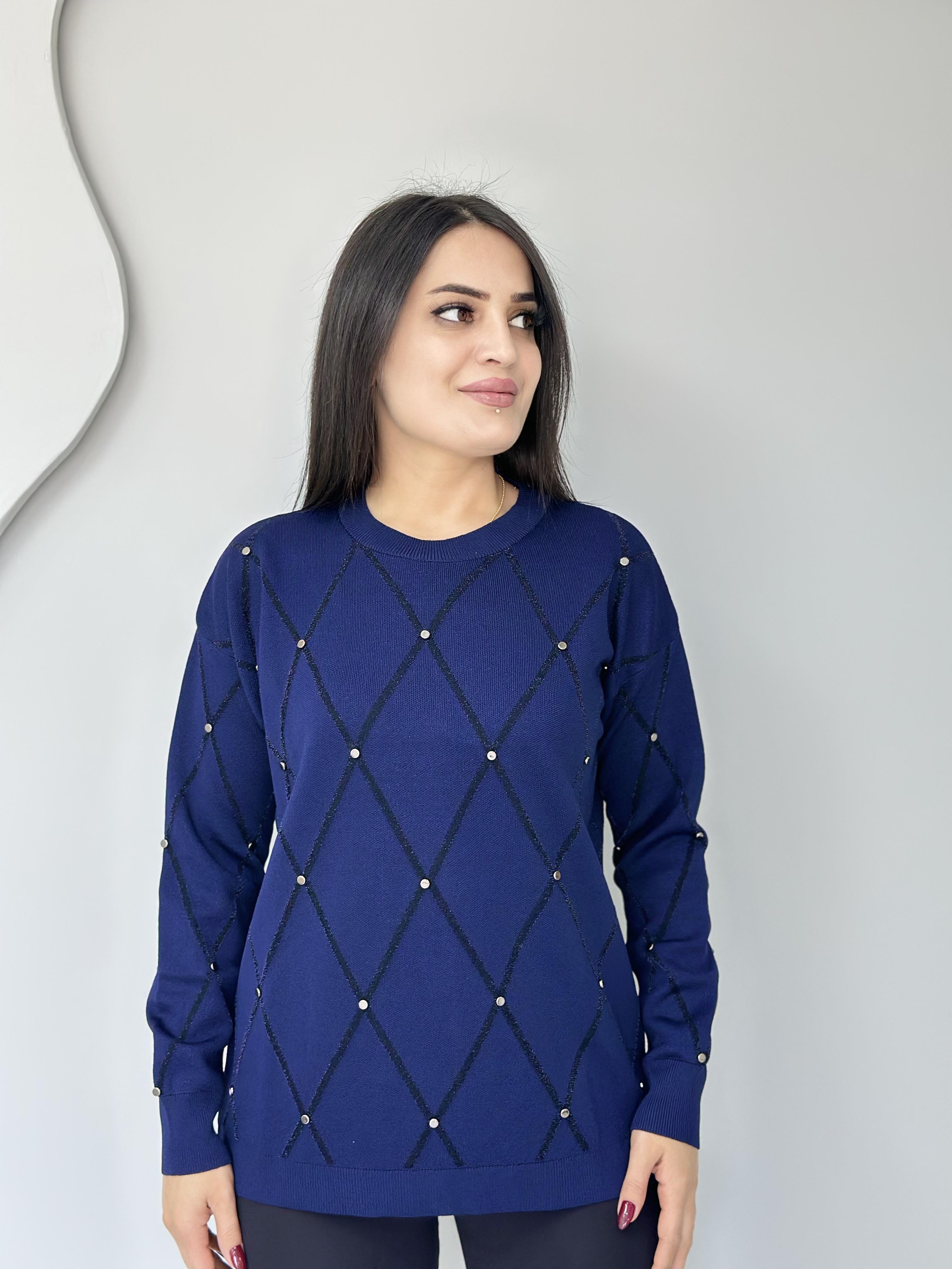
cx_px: 476
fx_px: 1760
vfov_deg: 39.7
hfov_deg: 30.3
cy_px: 634
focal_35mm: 48
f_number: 1.78
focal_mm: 6.86
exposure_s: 1/100
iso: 160
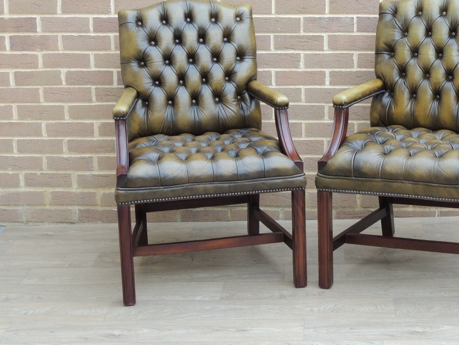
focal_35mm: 70
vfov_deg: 21.0
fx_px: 929
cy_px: 140
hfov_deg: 27.6
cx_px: 311
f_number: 3.6
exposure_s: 1/50
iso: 125
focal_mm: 8.9
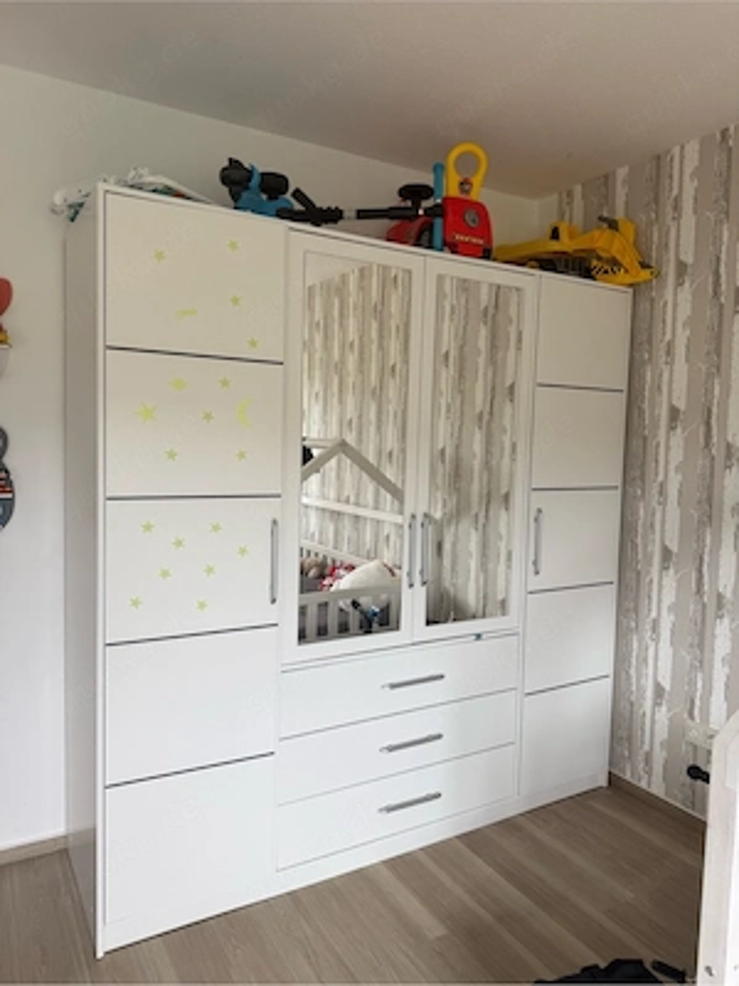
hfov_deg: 56.8
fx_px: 683
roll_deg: -1.6
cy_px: 493
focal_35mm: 24
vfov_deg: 71.6
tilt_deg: -3.6
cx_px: 370
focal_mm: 6.76
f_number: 1.78
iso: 100
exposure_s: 1/121
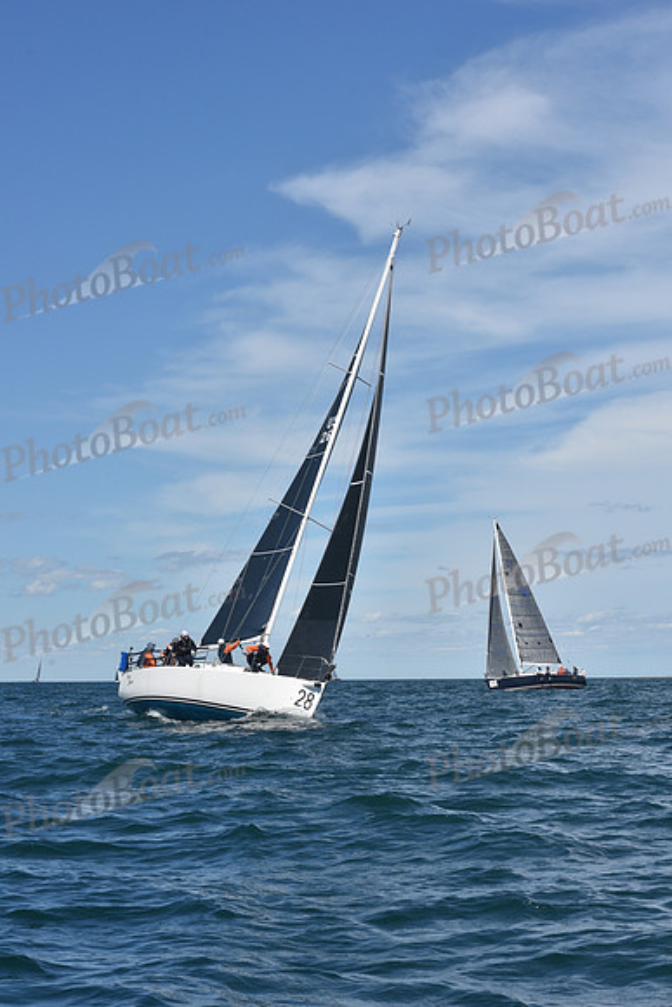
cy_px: 504
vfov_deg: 28.8
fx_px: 1959
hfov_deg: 19.5
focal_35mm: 70
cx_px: 336
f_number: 10
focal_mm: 70
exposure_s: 1/800
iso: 250
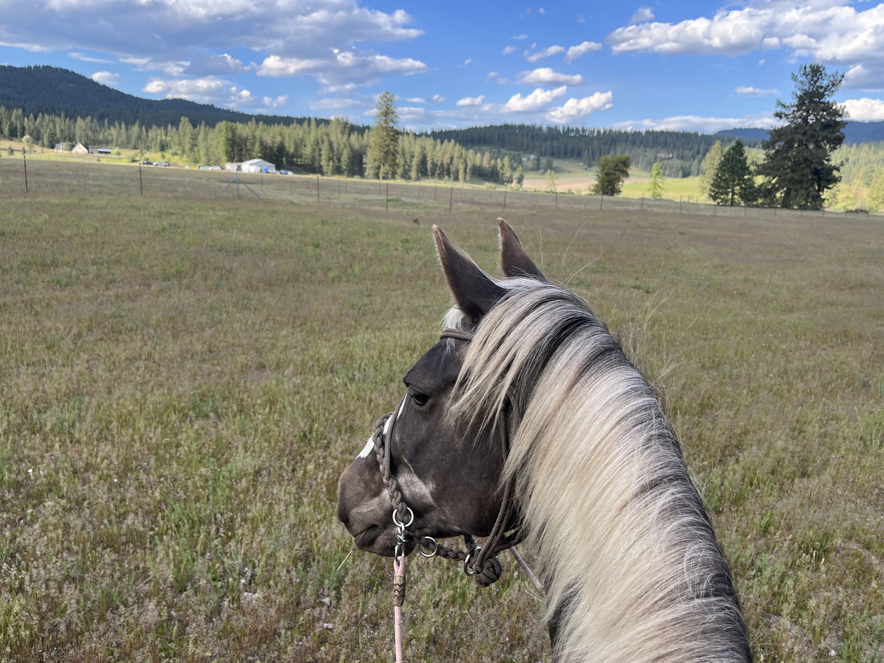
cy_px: 332
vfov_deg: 53.1
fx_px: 664
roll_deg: -3.0
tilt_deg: -12.2
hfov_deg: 67.3
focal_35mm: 26
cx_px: 442
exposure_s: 1/845
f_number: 1.6
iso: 50
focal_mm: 5.1
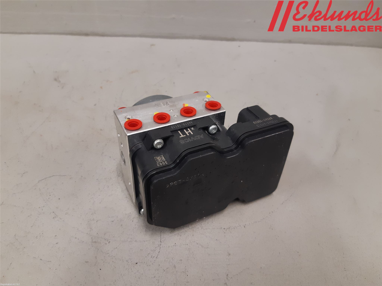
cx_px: 191
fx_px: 287
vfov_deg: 53.1
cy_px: 143
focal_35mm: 26
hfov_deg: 67.3
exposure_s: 1/50
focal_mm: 3.93
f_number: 1.7
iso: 125
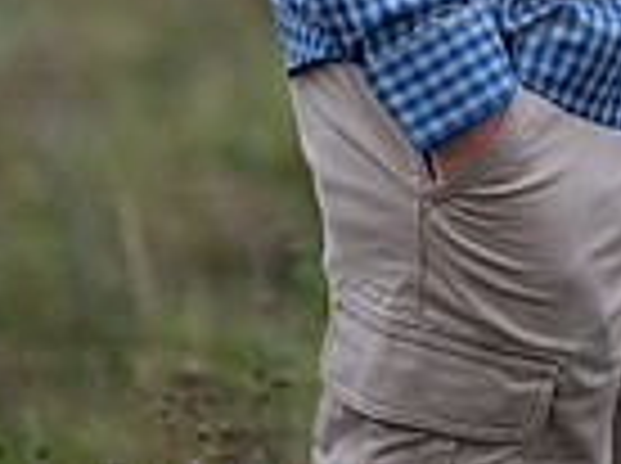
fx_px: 4782
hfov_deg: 7.4
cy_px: -545
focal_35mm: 267
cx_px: 549
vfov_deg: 5.4
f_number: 1.2
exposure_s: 1/400
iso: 500
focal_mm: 85
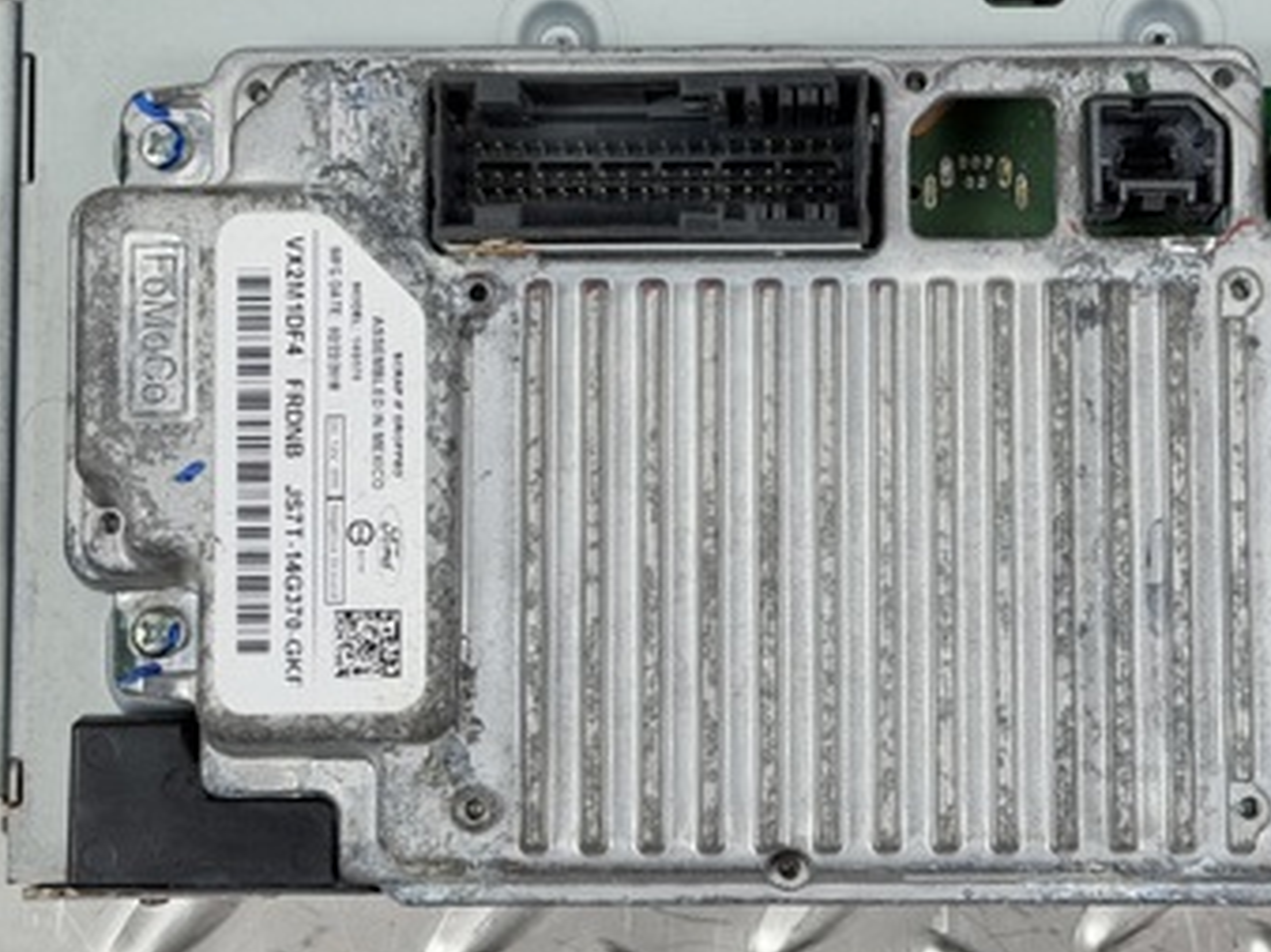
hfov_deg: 21.5
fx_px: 3339
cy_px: 374
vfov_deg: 16.2
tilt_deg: -83.6
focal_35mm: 91
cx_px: 763
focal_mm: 6.76
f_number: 1.78
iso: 64
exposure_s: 1/50
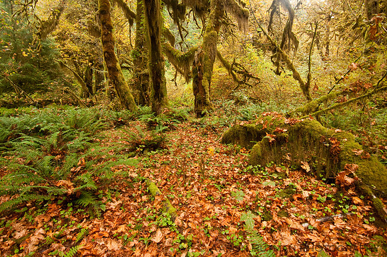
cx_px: 194
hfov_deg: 90.1
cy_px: 128
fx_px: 193
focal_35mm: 18
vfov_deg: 67.2
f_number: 4
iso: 200
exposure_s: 1/10
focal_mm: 12
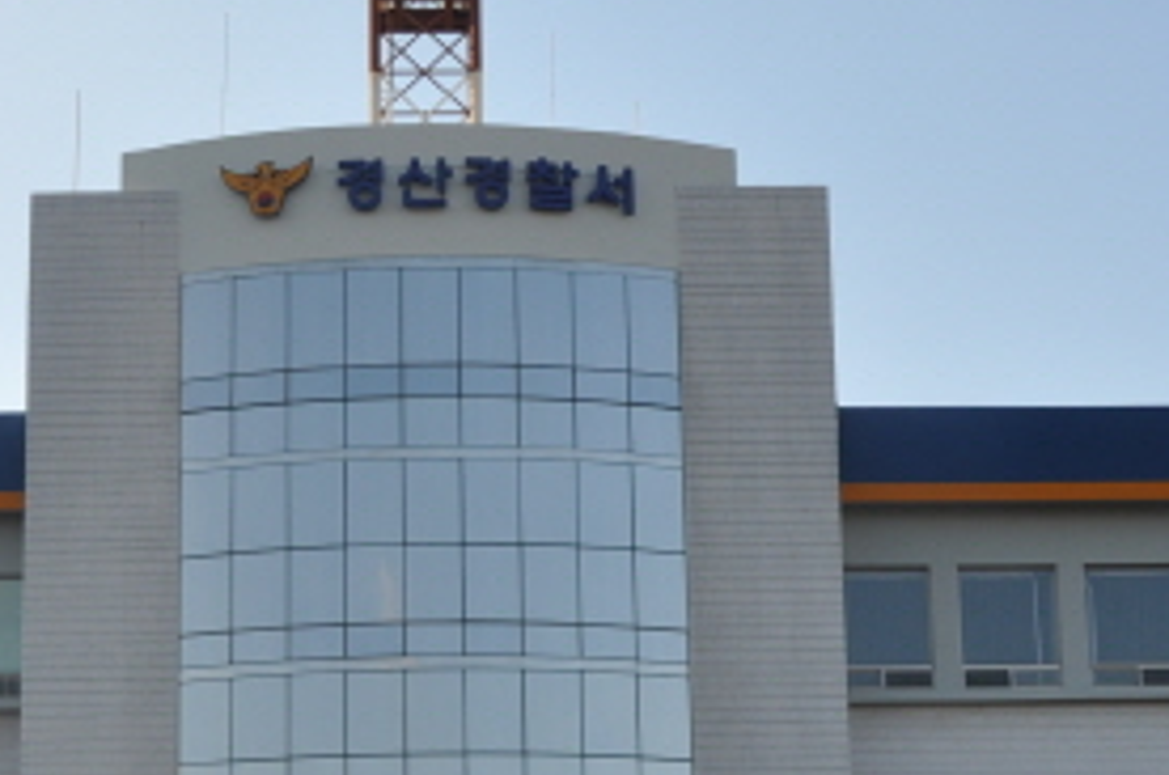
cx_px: 419
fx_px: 3088
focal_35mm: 95
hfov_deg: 21.4
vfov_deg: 14.2
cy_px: 644
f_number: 13
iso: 200
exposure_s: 1/200
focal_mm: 25
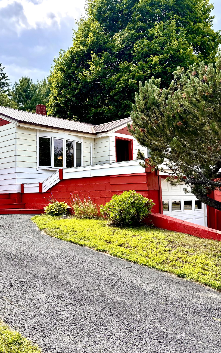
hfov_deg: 33.7
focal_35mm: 37
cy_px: 177
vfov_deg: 52.7
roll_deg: +0.4
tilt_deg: +3.8
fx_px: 357
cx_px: 54
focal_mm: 5.96
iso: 50
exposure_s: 1/1437
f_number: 1.6
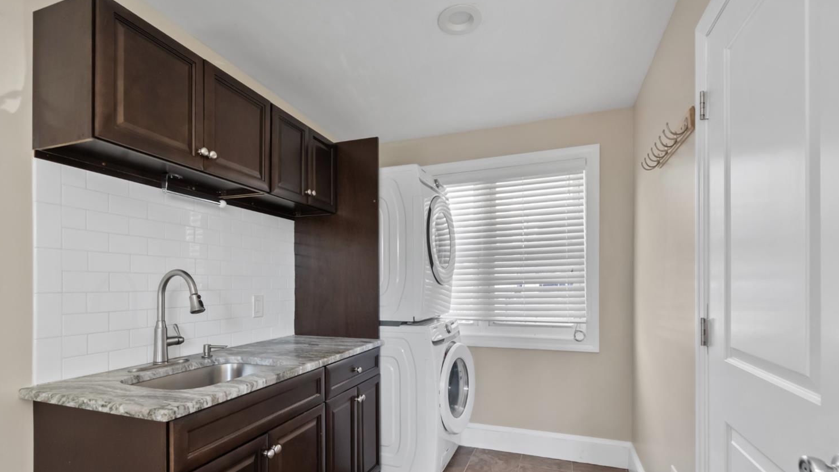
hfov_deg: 95.9
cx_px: 419
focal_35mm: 17
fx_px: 378
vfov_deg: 63.5
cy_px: 277
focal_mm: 16
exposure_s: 1/15
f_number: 9
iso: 2000
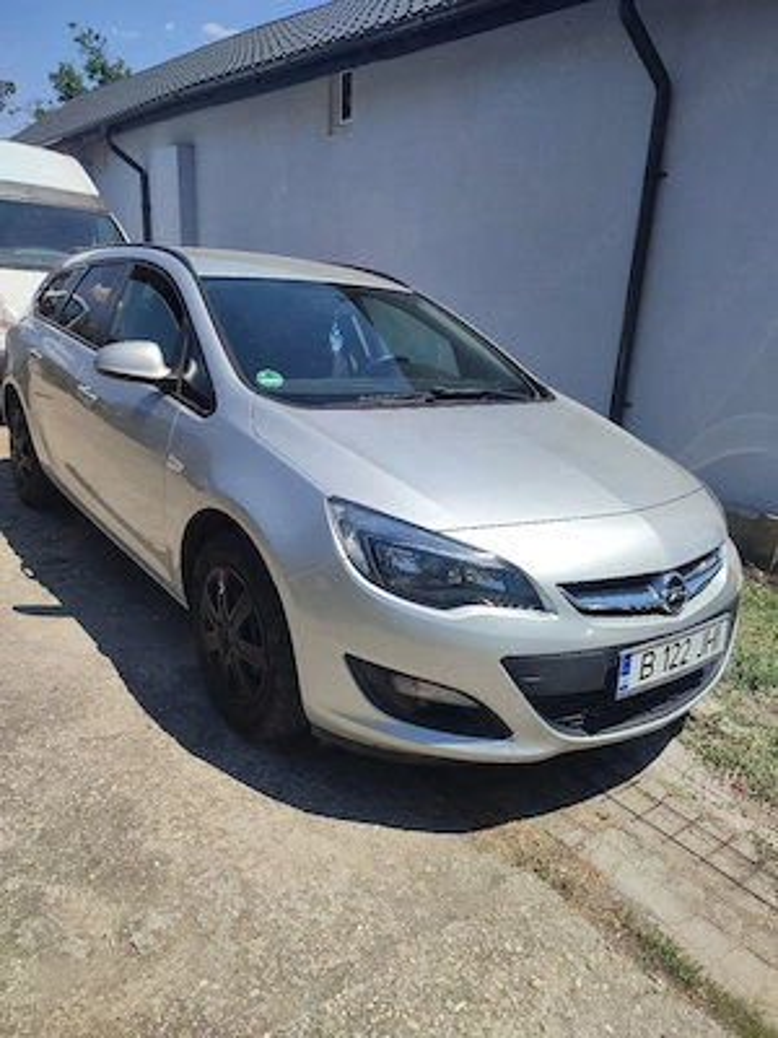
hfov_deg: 54.9
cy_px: 519
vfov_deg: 69.4
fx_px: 749
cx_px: 389
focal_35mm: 25
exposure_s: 1/1250
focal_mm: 6.04
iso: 50
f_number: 1.9
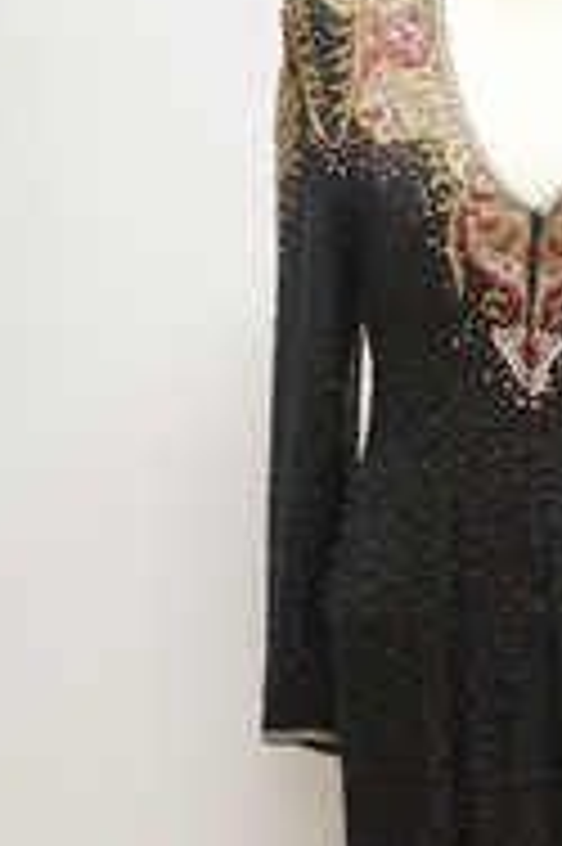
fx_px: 2698
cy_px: 796
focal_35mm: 115
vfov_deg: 17.5
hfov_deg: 11.8
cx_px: 558
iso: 1600
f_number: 5
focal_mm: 32
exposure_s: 1/80
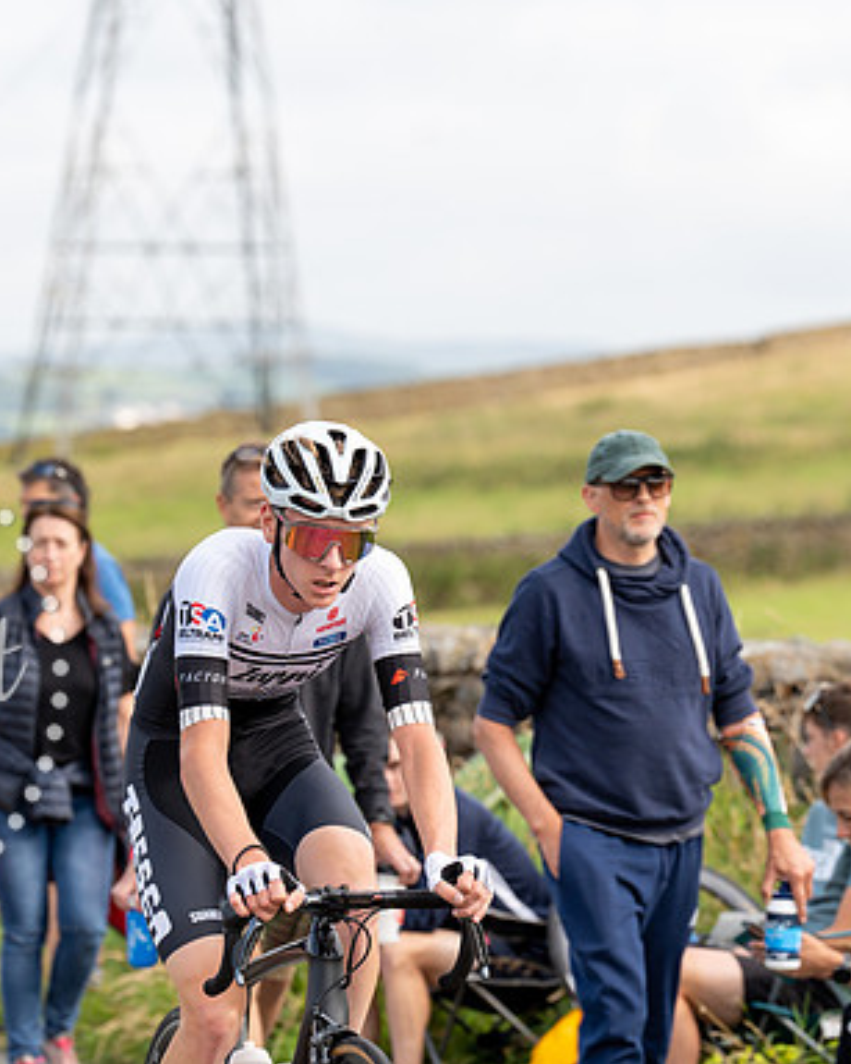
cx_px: 238
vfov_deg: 9.2
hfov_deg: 7.4
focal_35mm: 210
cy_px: 531
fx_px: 6614
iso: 250
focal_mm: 148
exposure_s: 1/800
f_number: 4.5
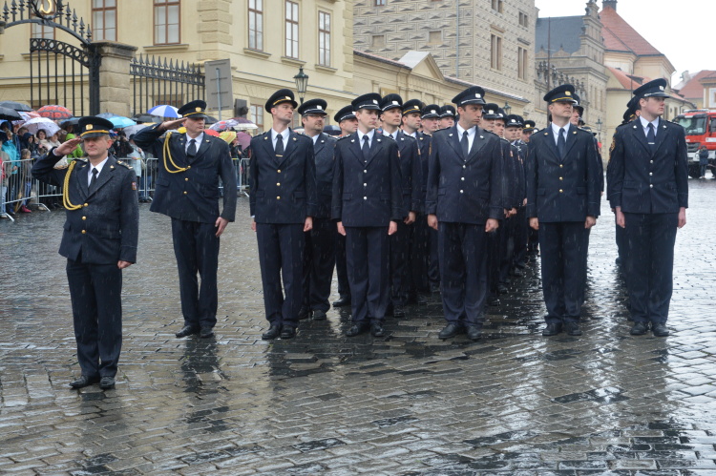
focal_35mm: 58
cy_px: 238
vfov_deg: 23.3
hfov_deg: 34.5
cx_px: 358
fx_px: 1153
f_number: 9
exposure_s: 1/320
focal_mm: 58
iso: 1600
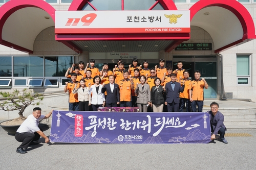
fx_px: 171
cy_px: 85
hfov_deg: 73.8
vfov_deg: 53.1
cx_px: 128
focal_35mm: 24
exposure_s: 1/323
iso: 125
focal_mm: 24
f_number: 7.1
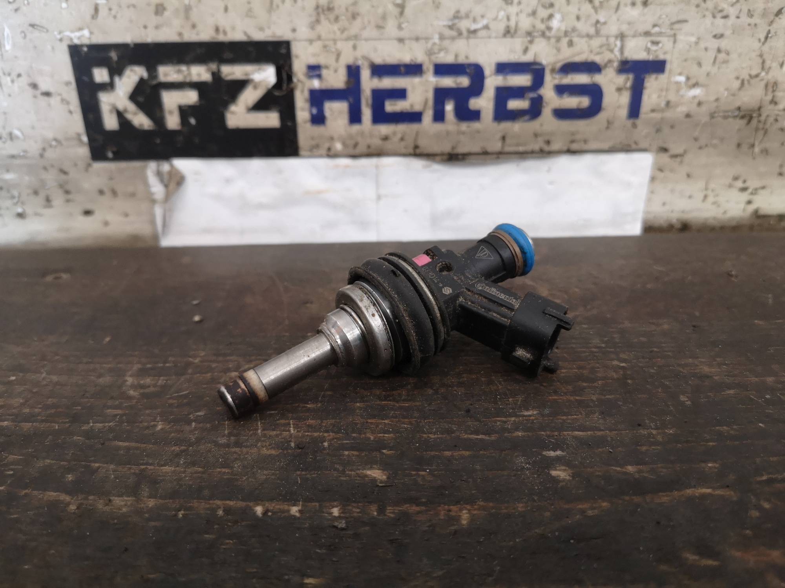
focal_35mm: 27
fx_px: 612
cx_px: 392
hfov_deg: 65.3
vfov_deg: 51.4
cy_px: 294
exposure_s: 1/33.3
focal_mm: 3.95
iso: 320
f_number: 1.8
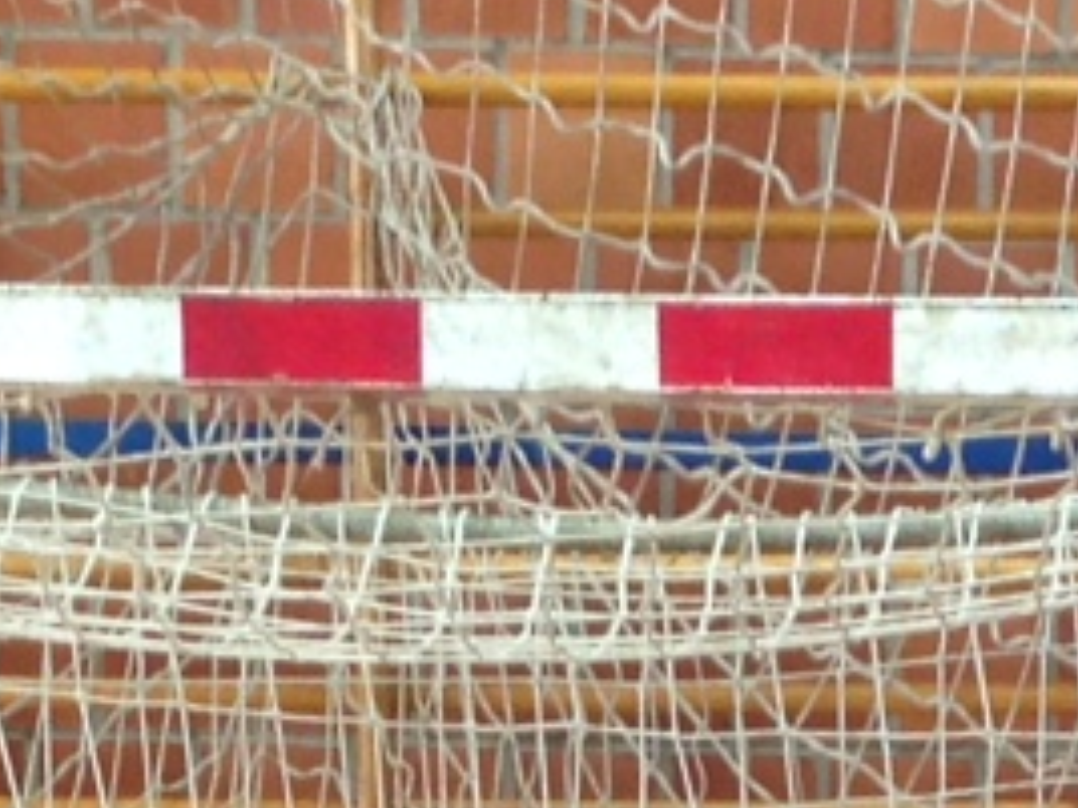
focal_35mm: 201
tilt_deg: -9.6
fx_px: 6259
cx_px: 1086
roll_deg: -1.0
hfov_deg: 9.8
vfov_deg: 6.9
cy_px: 2030
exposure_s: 1/20
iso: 80
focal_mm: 4.12
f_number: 2.4
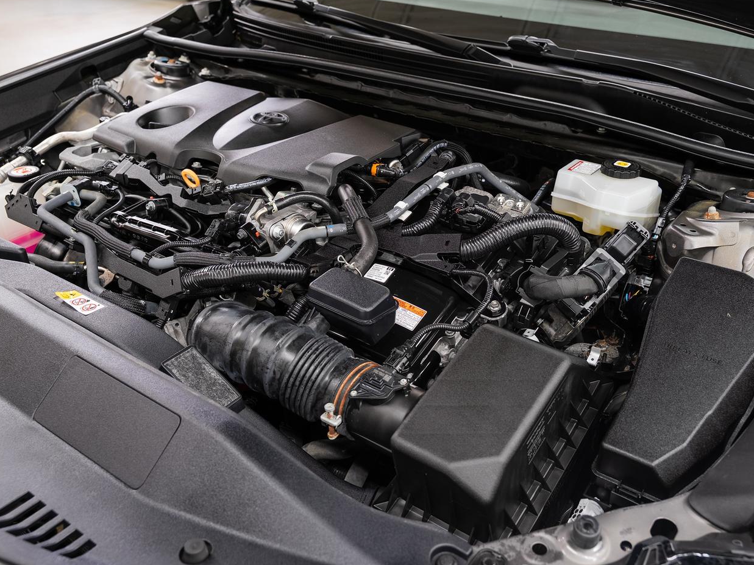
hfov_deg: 56.6
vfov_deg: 44.2
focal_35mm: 32
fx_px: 697
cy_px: 284
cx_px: 424
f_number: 5.6
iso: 100
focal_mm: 28.6
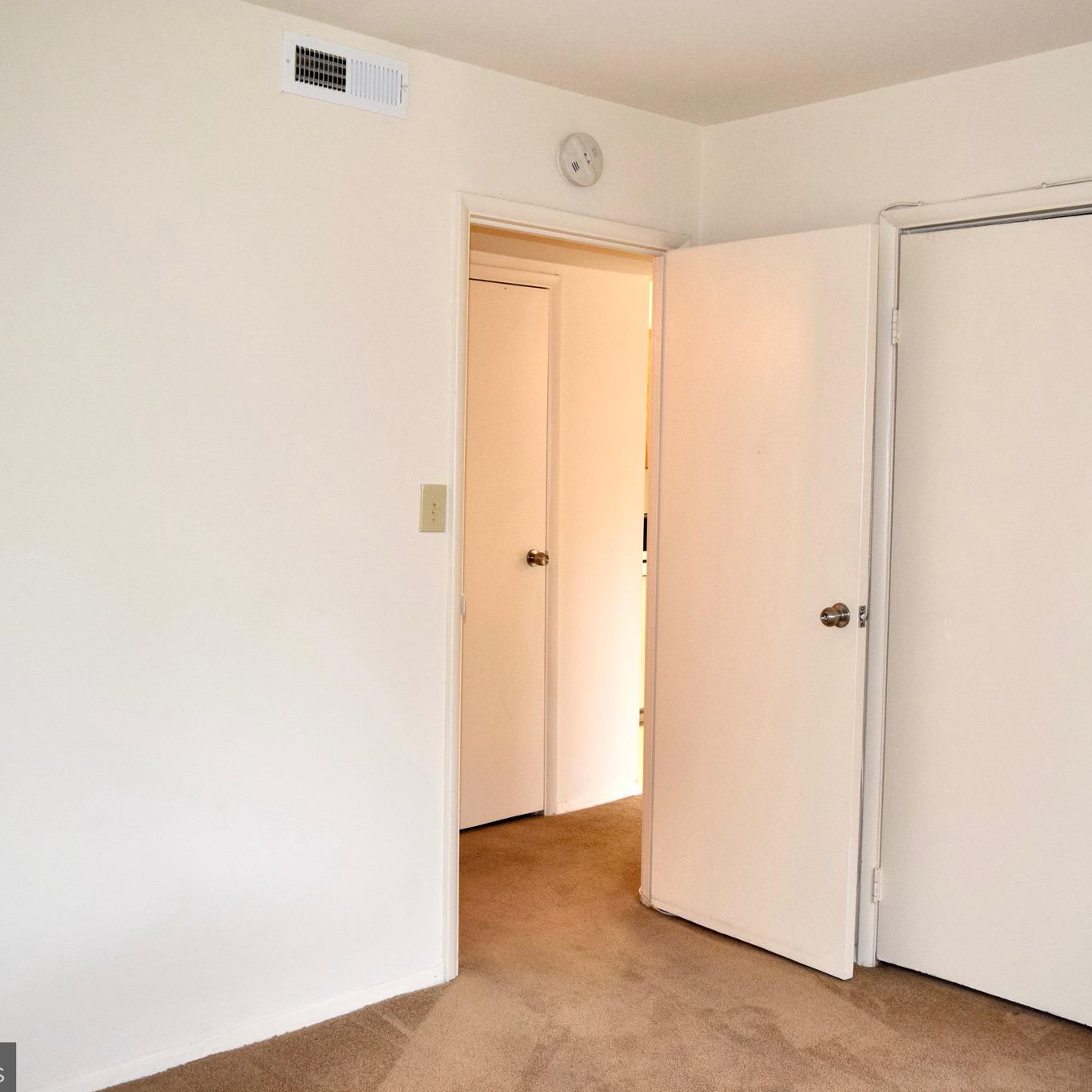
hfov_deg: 46.9
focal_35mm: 35
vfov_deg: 47.2
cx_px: 668
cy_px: 547
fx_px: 1249
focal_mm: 18
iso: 800
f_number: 4
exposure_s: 1/160
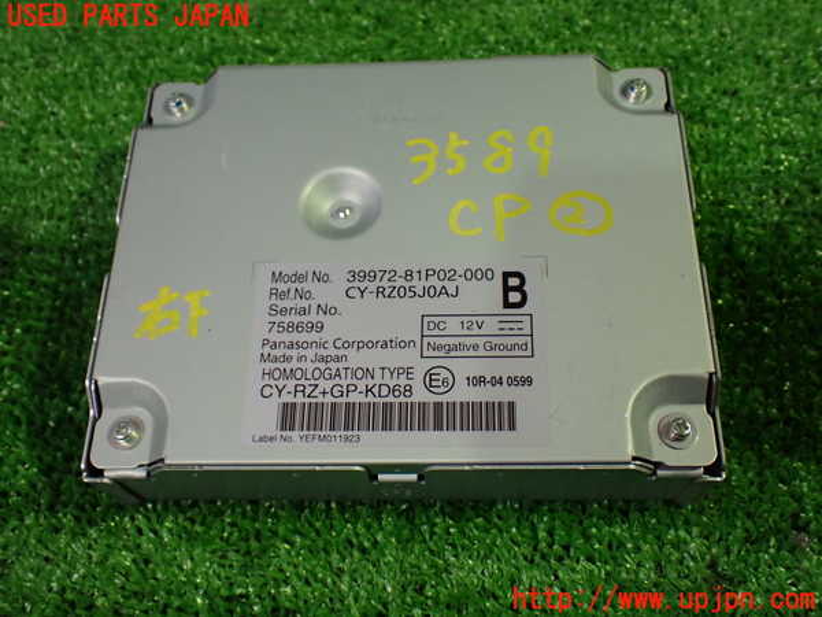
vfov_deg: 39.7
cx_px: 411
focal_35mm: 36
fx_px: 855
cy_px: 308
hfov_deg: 51.4
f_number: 2.5
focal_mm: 6.37
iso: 800
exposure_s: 1/125
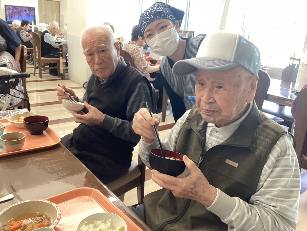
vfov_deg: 45.4
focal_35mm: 31
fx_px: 275
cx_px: 154
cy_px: 116
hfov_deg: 58.4
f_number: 2.4
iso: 125
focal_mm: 3.3
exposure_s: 1/60
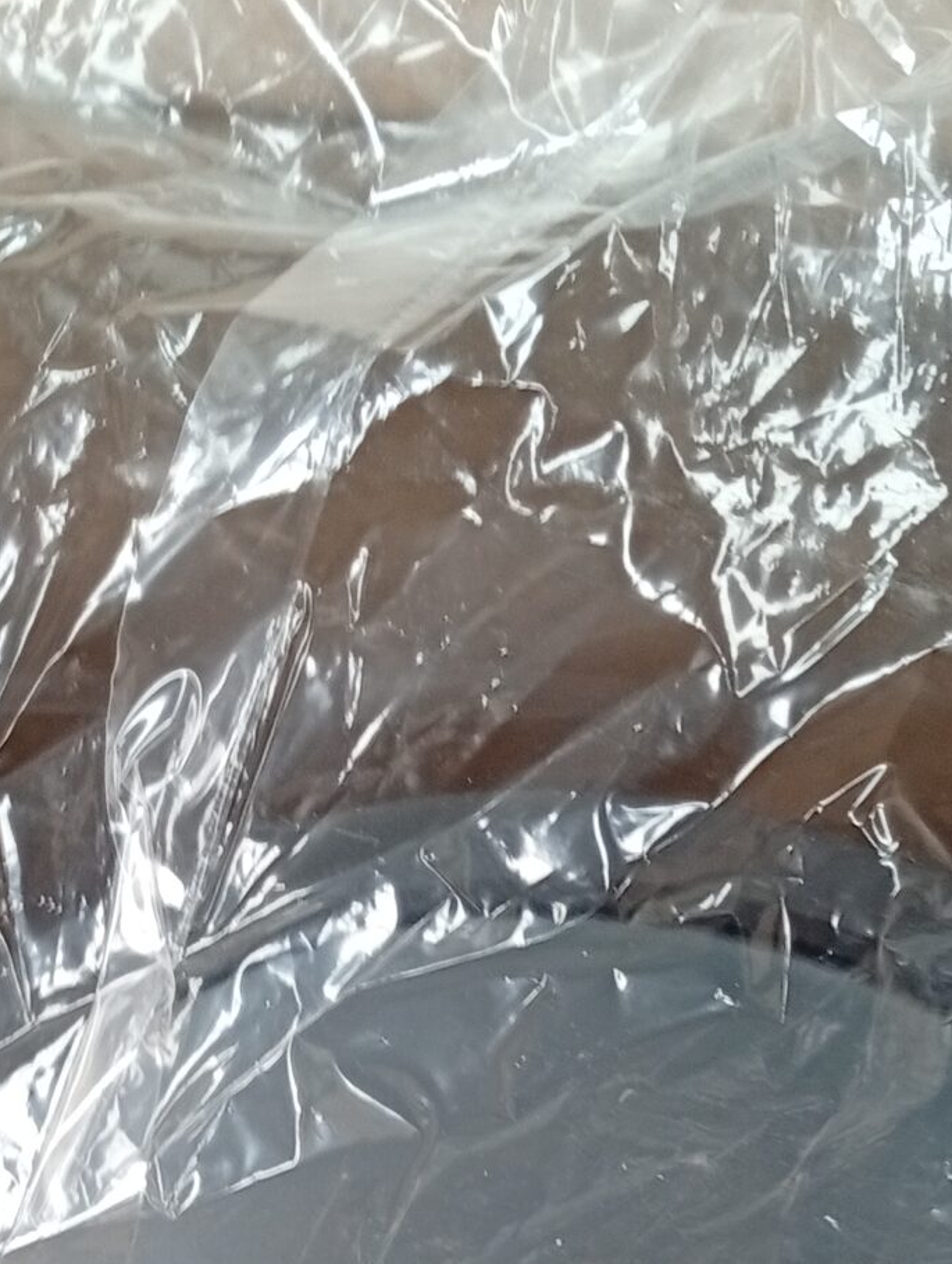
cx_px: 334
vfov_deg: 22.6
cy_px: 1678
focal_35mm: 76
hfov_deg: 19.4
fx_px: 2778
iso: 124
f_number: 1.8
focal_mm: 3.98
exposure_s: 1/50
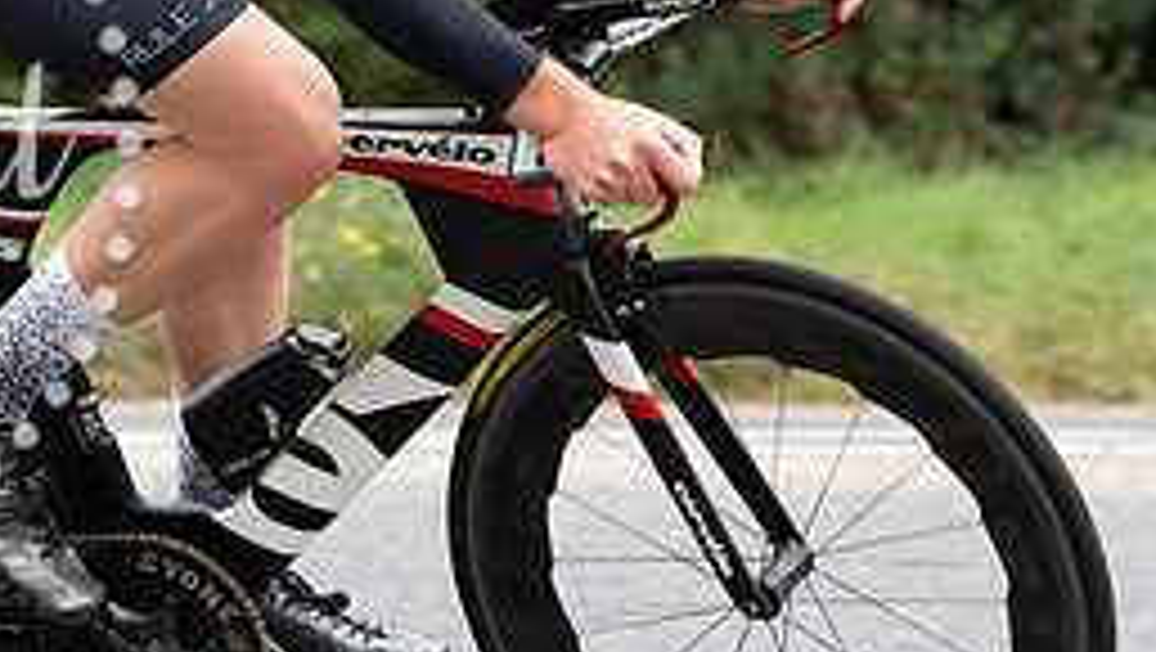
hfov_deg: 8.0
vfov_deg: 4.5
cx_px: 341
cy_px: -338
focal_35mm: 270
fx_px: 8282
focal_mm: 88
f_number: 4
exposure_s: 1/1000
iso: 800
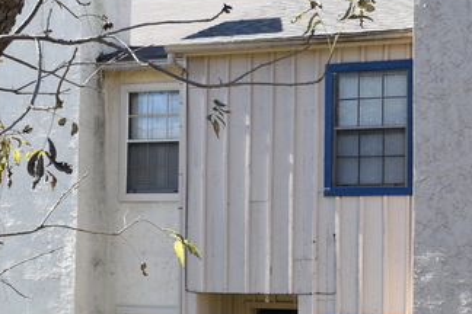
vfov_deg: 15.7
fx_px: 1127
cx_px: 383
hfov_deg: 23.3
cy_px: 289
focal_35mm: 86
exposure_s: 1/250
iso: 360
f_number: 8
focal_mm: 29
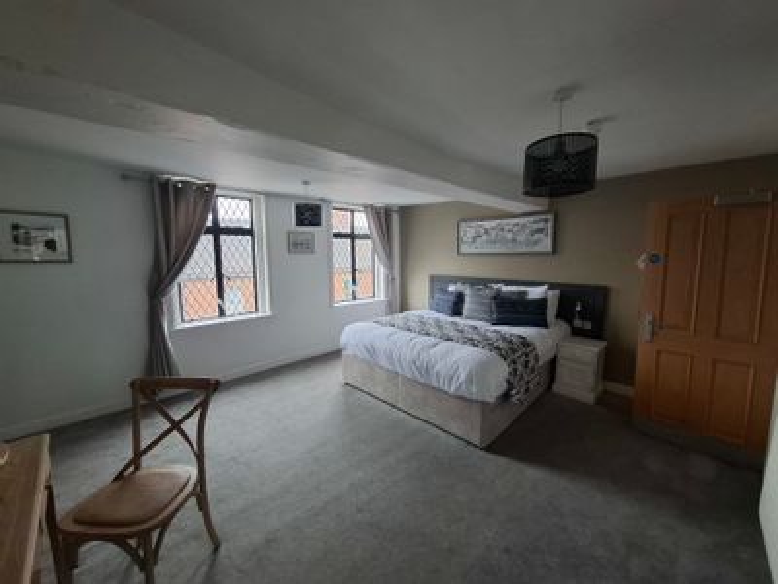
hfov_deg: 106.2
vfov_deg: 89.9
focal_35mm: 13
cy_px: 292
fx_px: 292
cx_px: 389
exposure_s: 1/50
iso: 200
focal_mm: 1.74
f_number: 2.2
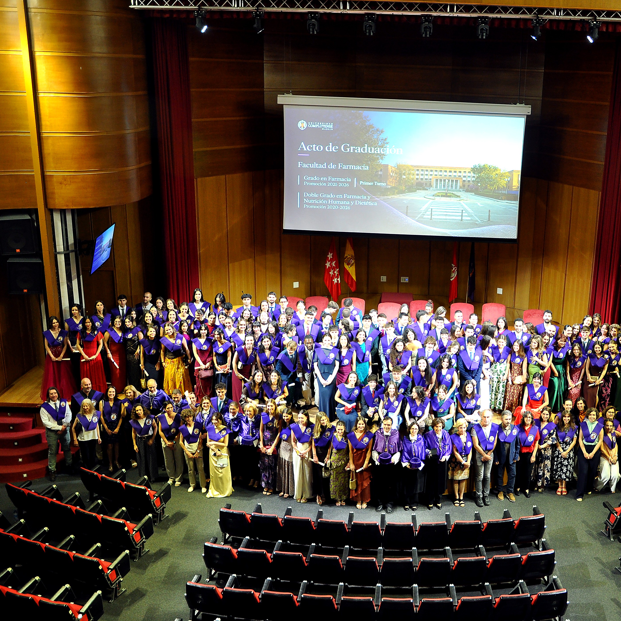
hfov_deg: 40.5
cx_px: 431
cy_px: 309
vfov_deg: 41.3
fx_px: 825
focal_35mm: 41
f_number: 4
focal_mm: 21
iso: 450
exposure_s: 1/15
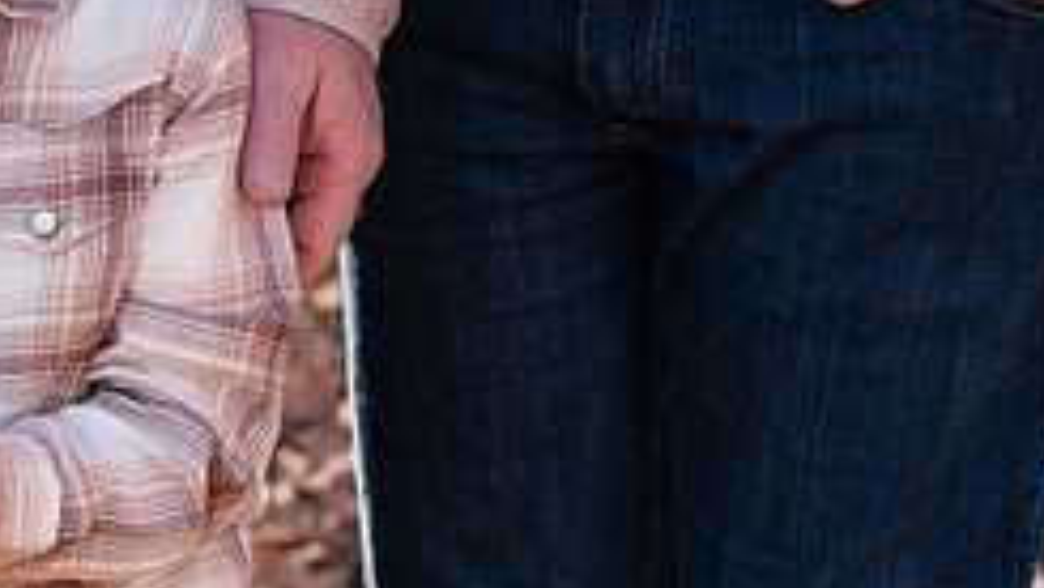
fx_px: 5843
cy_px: 467
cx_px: -81
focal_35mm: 211
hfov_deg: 10.1
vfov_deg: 5.8
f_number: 6.3
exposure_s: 1/250
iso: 250
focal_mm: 85
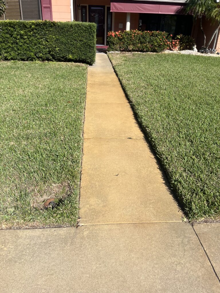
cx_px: 110
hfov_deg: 53.1
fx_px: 220
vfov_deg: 67.3
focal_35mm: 26
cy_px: 146
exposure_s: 1/4016
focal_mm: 5.1
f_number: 1.6
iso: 50
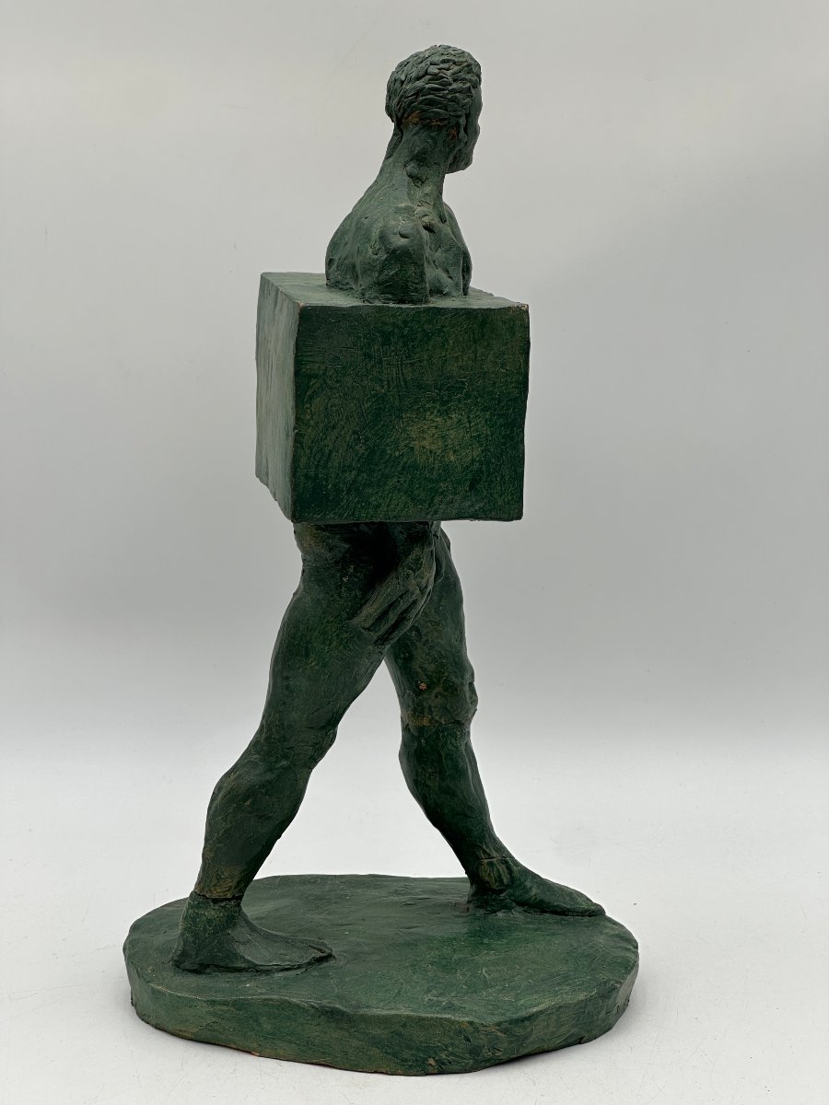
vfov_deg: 25.3
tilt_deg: -10.5
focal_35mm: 77
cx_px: 414
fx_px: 2459
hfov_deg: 19.1
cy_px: 552
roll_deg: -1.0
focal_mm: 9
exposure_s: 1/155
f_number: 2.8
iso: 32
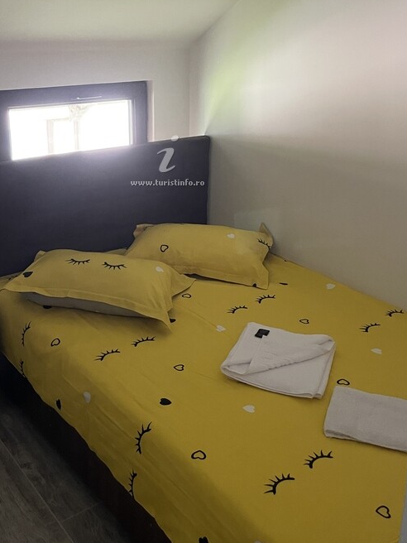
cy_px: 175
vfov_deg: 47.0
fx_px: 611
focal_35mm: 39
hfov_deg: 36.8
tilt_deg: -14.7
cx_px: 184
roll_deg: +0.0
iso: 640
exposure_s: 1/30
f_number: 1.6
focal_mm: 5.1
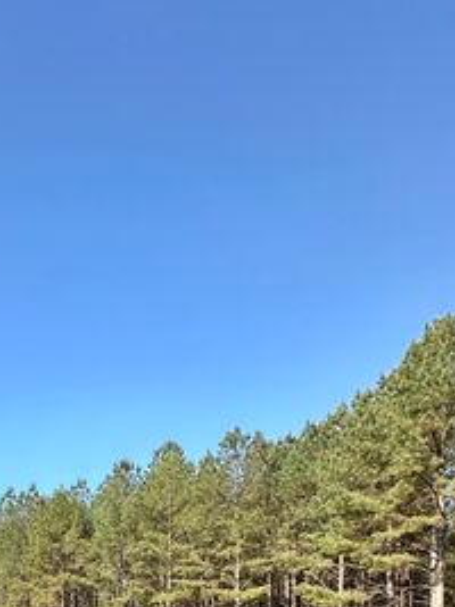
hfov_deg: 36.1
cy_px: 679
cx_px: -14
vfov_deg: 41.2
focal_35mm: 35
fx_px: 614
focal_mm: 2.22
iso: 50
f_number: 2.2
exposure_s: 1/940
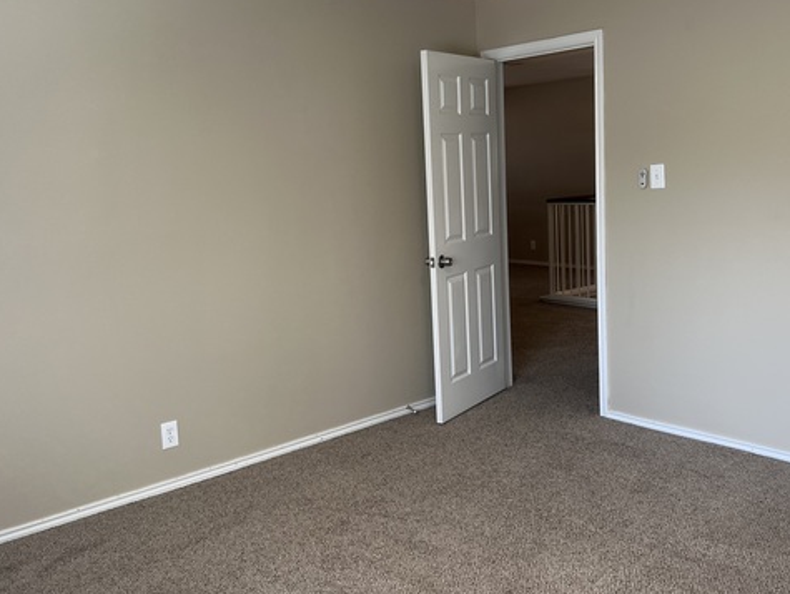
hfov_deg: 52.6
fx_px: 799
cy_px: 270
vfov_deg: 40.7
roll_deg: +2.7
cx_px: 404
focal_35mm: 35
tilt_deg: -7.8
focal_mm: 5.7
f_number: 1.5
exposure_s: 1/120
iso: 100
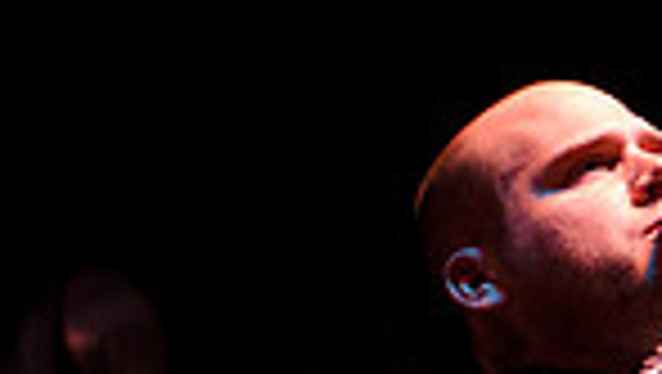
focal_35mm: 185
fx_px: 3250
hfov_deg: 11.0
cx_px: 1085
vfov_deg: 6.5
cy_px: 640
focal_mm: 30
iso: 1000
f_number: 1.4
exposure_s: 1/320
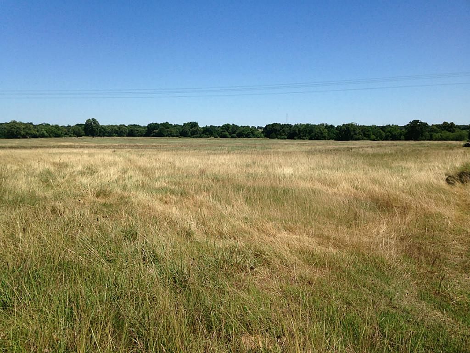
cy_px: 176
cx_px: 235
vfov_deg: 42.9
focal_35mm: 33
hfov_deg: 55.4
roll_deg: +2.3
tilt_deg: -8.5
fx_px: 448
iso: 50
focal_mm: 4.12
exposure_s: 1/1869
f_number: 2.4
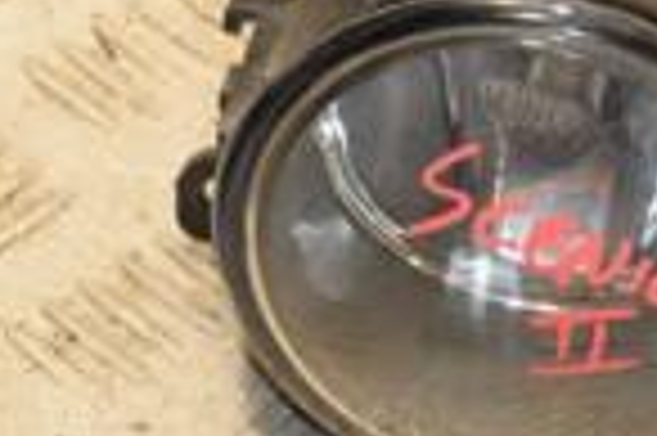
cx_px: -108
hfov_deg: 6.6
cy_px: 193
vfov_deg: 4.4
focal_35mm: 309
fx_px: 5633
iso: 800
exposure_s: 1/200
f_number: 7.1
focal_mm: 50
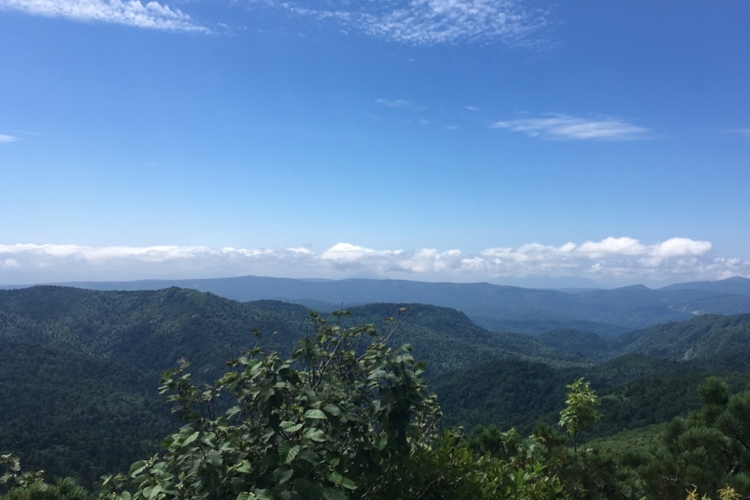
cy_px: 248
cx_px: 421
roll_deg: -3.2
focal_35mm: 35
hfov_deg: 54.3
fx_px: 729
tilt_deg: -0.2
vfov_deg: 37.9
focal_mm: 4.15
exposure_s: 1/2331
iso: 25
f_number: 2.2
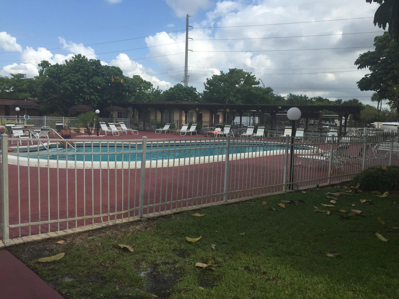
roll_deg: -1.9
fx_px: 334
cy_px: 150
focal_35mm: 29
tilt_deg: -5.3
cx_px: 200
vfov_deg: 48.2
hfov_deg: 61.7
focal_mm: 4.15
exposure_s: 1/1799
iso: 32
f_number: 2.2
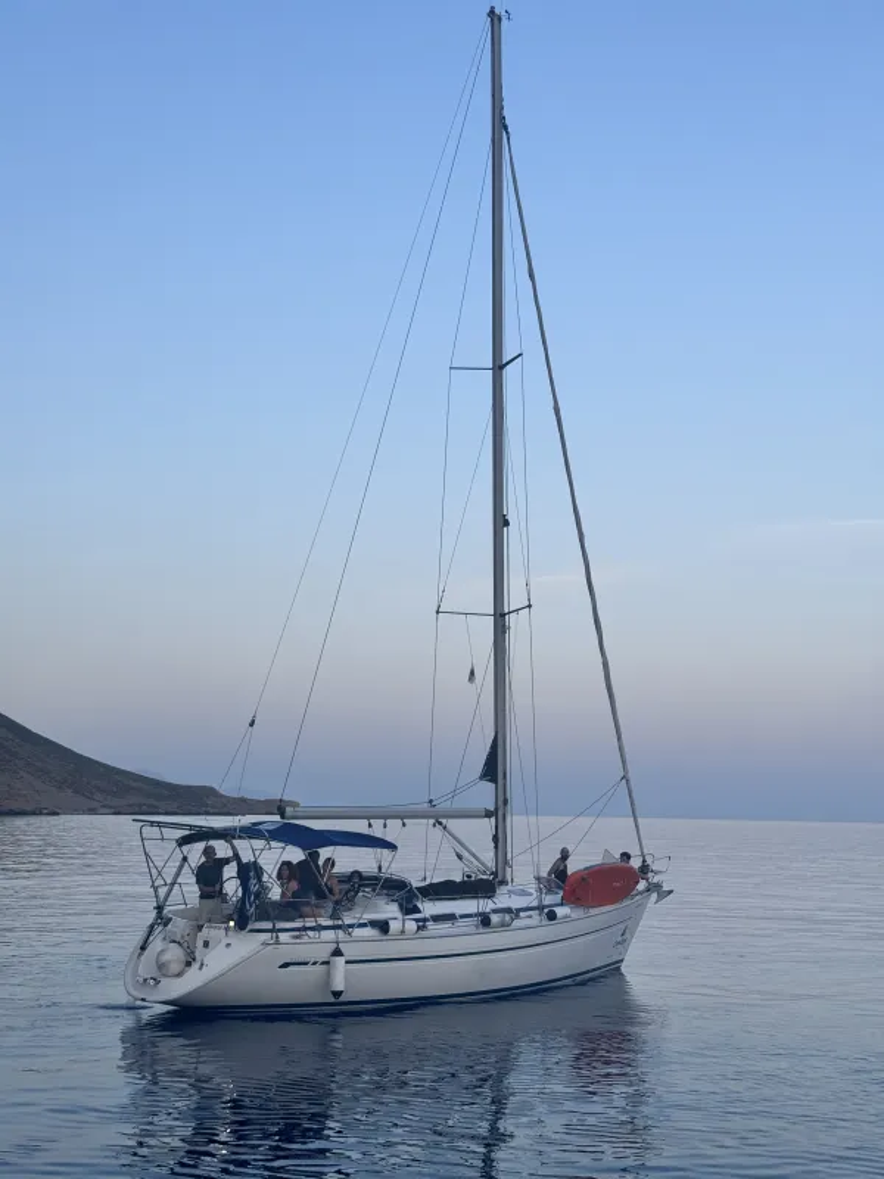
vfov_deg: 39.7
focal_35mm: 48
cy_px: 590
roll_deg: -1.0
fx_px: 1634
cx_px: 442
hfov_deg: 30.3
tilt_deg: +8.3
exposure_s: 1/707
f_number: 1.78
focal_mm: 6.76
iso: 64
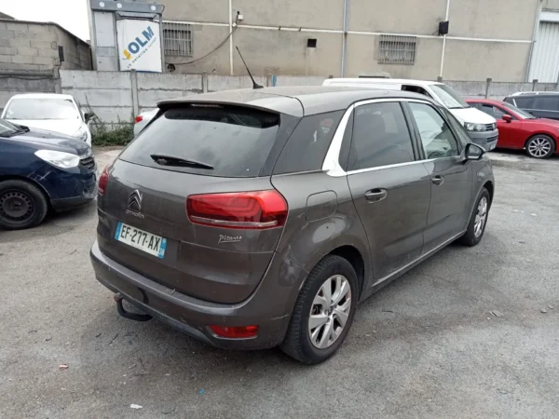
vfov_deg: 49.7
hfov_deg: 63.4
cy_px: 210
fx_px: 452
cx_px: 280
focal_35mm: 28
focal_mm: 3.46
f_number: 2.2
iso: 102
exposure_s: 1/469
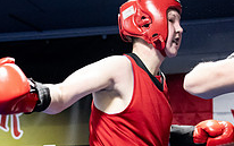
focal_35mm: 132
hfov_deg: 15.8
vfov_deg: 9.8
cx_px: 154
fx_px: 842
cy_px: 177
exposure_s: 1/1000
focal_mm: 46
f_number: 2.8
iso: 8000
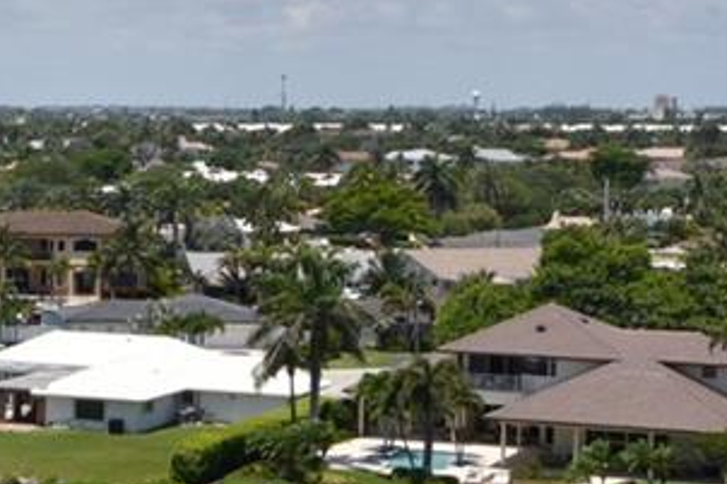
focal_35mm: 122
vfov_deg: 11.2
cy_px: 260
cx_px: -469
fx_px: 2462
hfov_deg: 15.1
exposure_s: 1/250
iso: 200
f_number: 14
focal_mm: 24
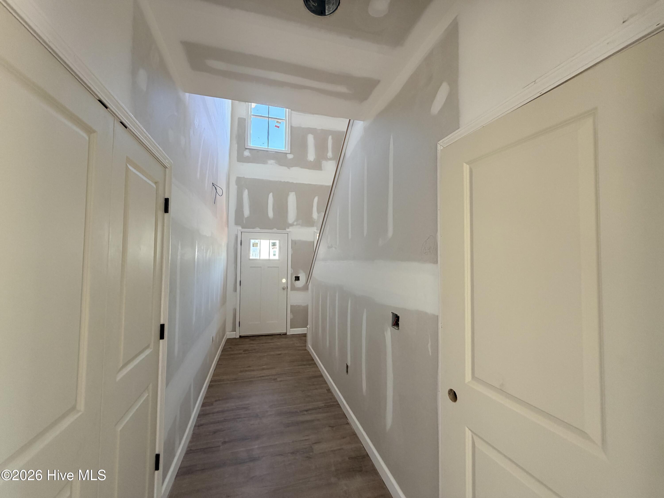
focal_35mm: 14
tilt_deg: +1.2
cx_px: 332
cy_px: 249
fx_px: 269
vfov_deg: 85.7
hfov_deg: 102.1
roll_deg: -0.2
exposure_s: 1/121
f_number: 2.2
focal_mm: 2.22
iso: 250
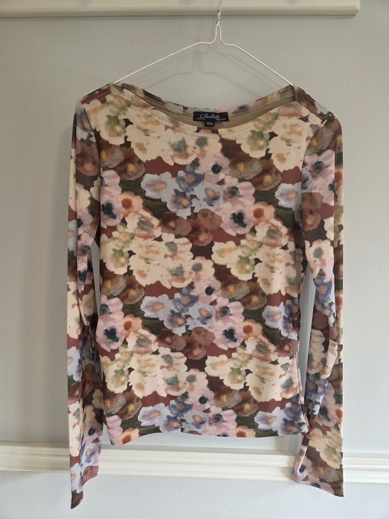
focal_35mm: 23
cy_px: 260
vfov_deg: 73.9
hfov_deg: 58.9
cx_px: 194
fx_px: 345
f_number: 1.8
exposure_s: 1/120
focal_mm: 5.4
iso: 160
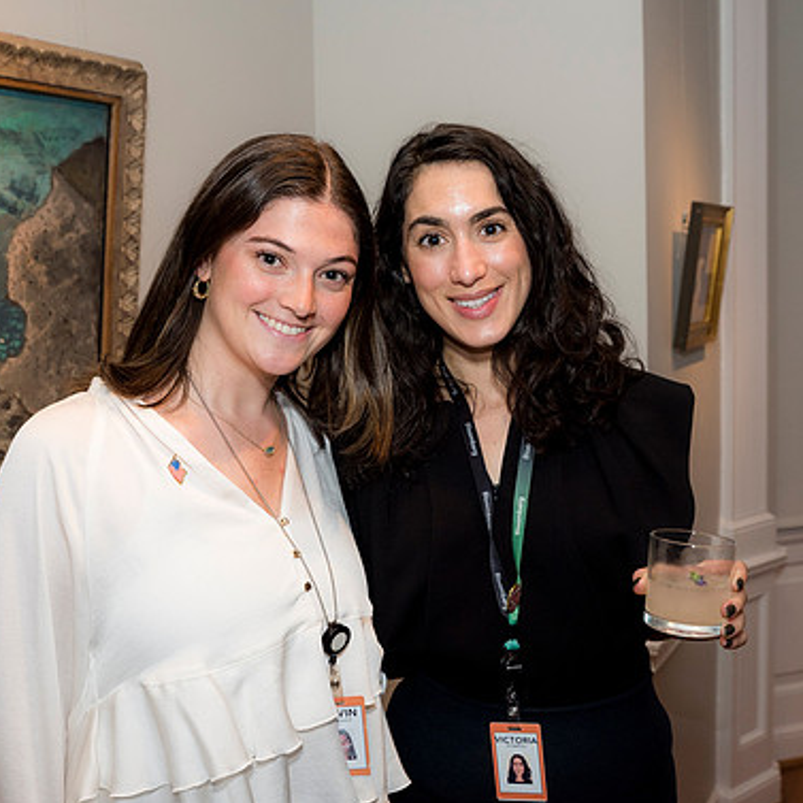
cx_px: 425
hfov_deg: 38.3
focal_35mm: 44
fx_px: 1155
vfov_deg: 38.3
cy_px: 392
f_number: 5
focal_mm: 32
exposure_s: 1/125
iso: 800
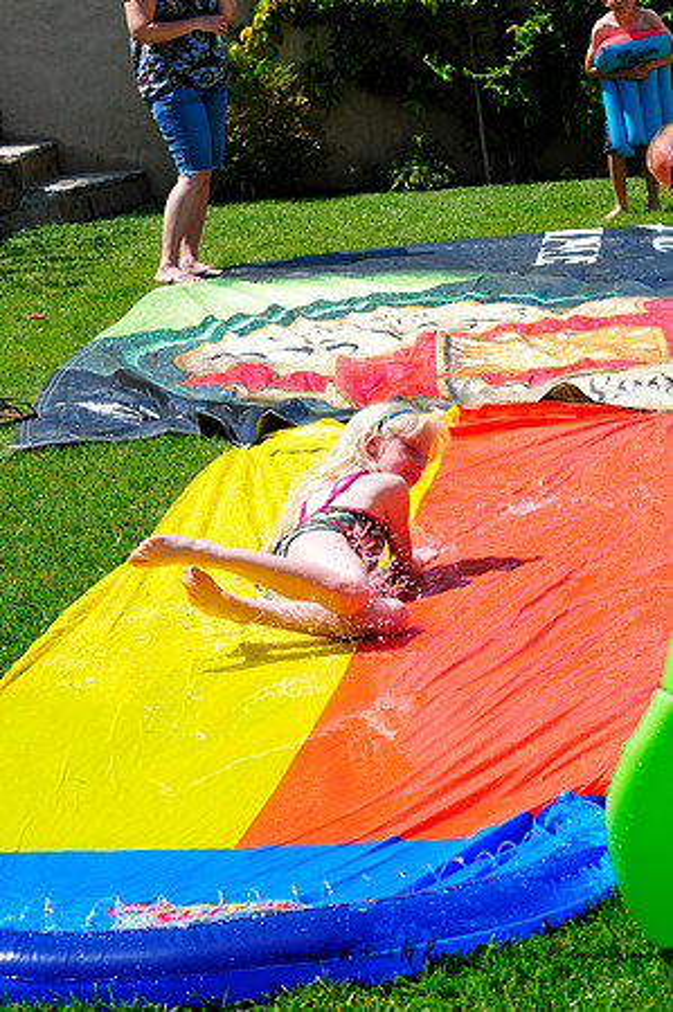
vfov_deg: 19.5
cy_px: 506
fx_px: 2951
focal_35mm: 105
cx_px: 336
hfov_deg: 13.0
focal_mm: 70
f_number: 9
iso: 400
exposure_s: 1/500
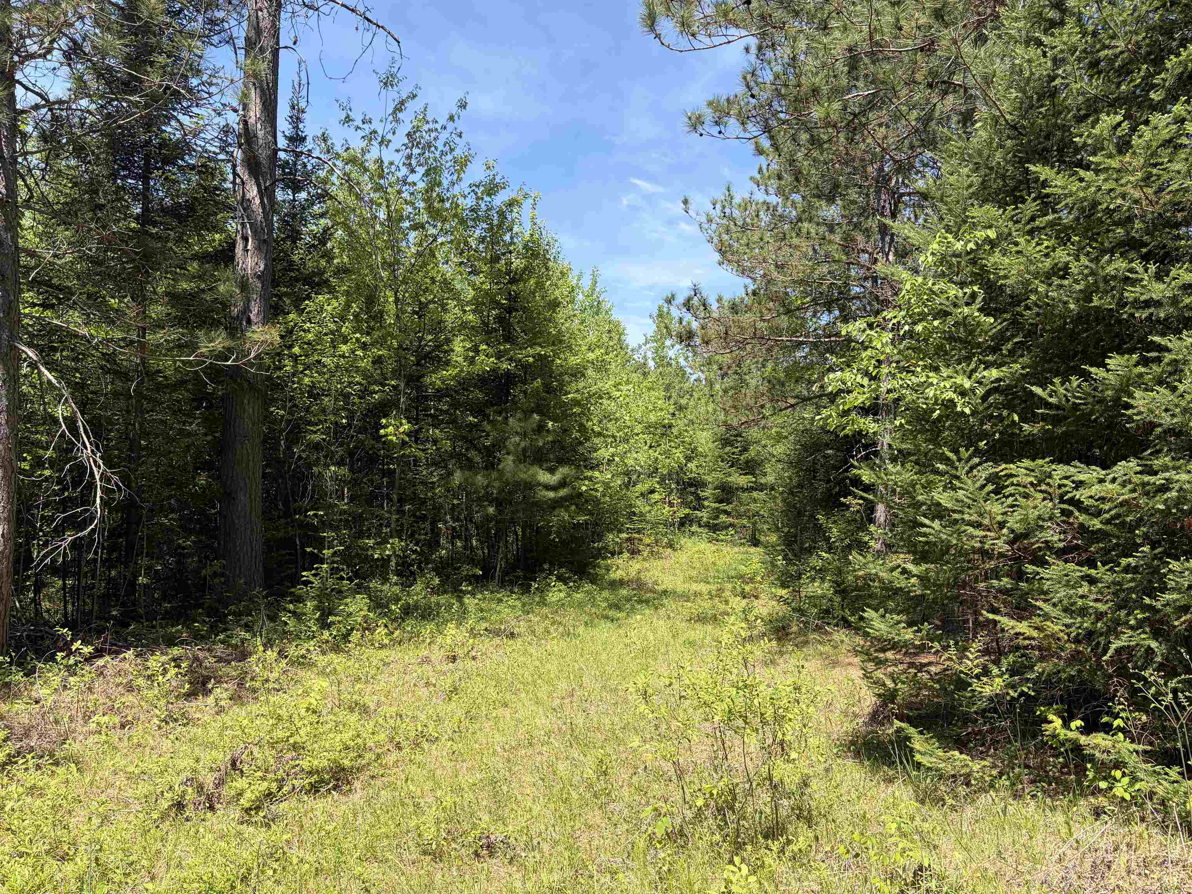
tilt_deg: +3.9
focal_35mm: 26
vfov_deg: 53.1
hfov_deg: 67.3
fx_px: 895
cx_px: 596
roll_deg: -1.0
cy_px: 447
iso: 50
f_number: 1.6
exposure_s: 1/1484
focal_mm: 5.96
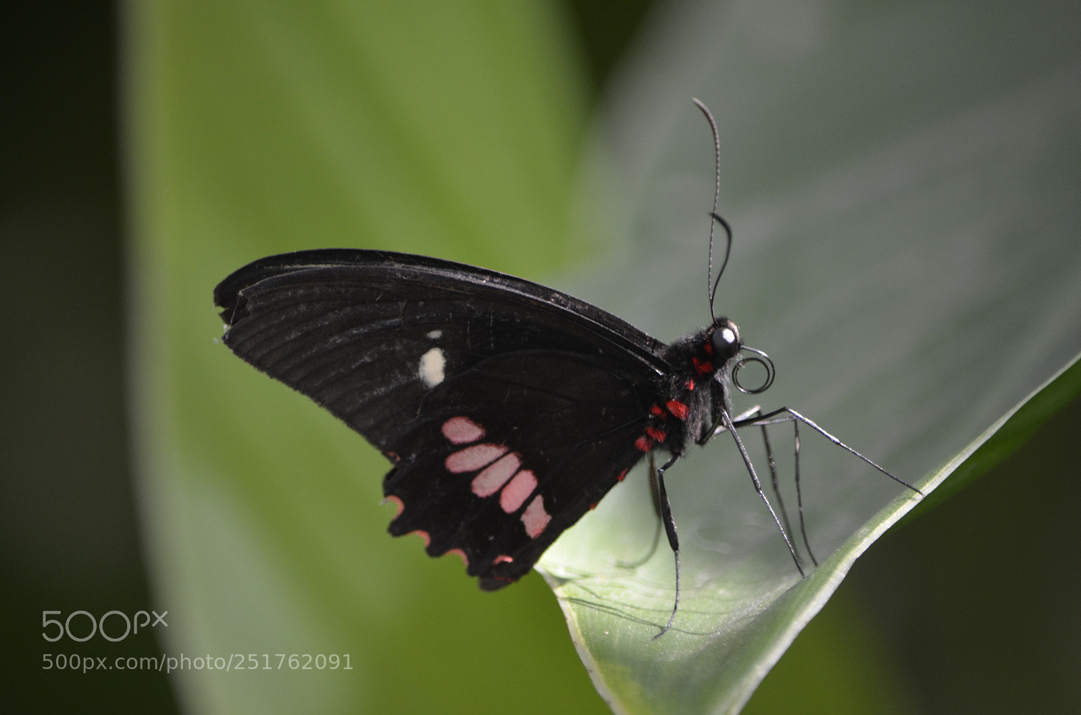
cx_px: 540
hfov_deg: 4.6
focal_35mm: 450
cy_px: 358
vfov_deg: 3.0
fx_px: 13482
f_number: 5.6
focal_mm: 300
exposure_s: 1/125
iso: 640
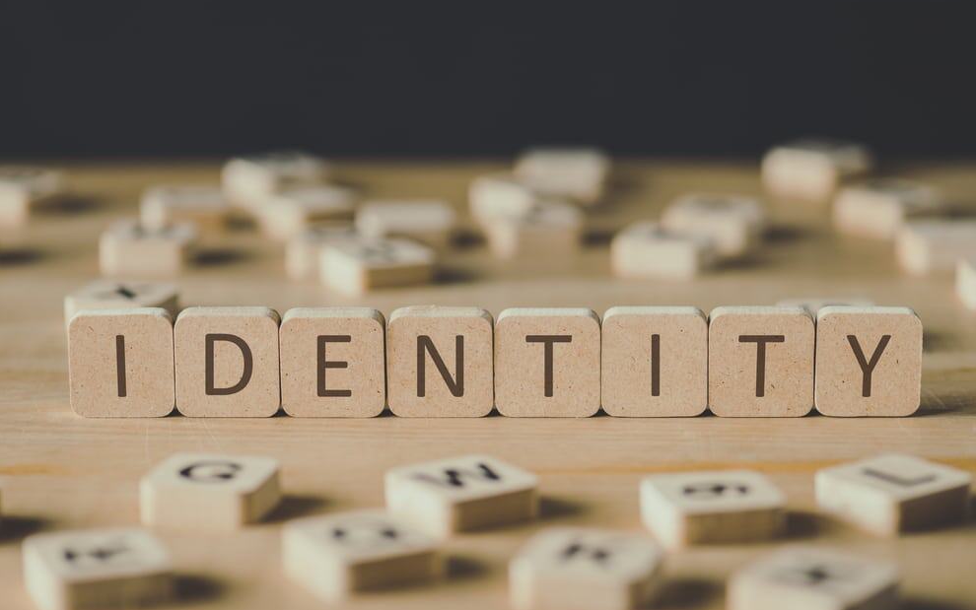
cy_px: 299
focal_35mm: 108
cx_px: 491
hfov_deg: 19.3
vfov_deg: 12.1
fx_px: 2873
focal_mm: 105
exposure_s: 1/200
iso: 320
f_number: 5
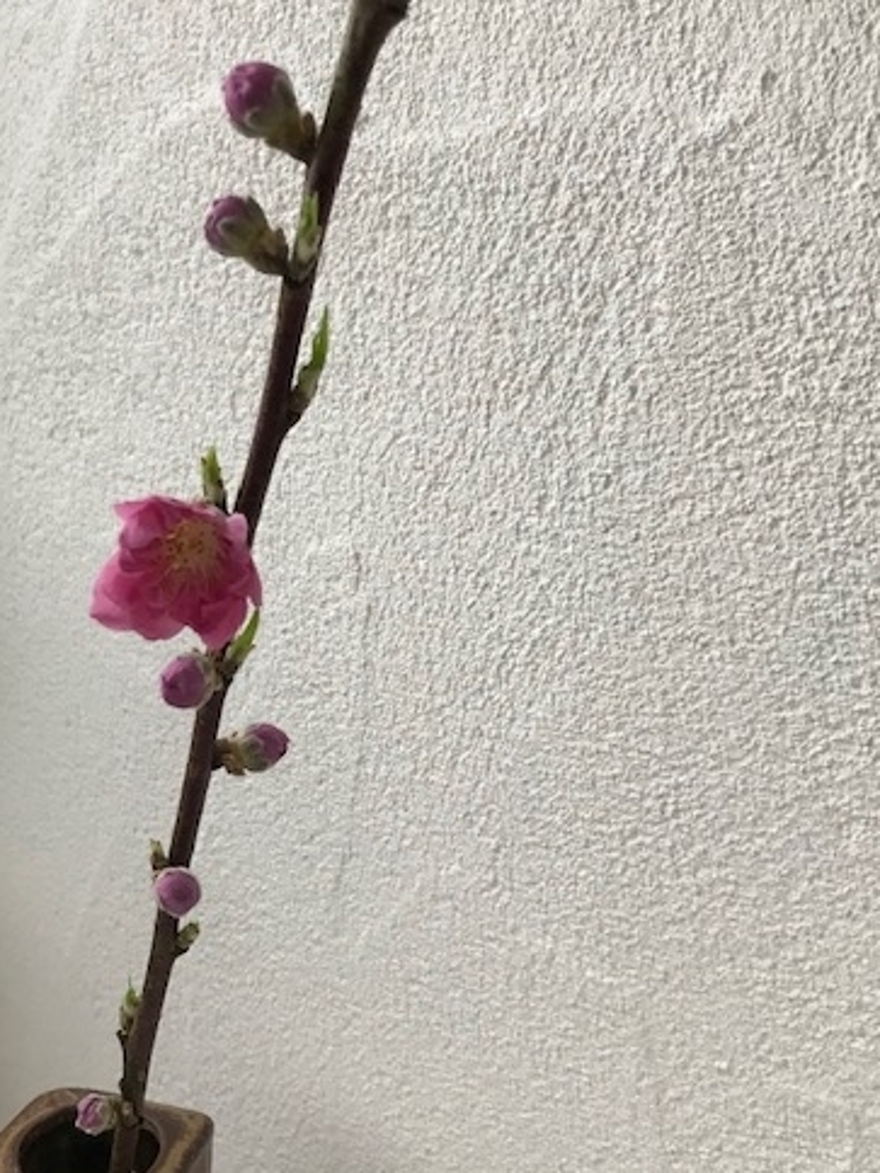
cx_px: 337
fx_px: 1254
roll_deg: -1.3
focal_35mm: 37
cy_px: 543
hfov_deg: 38.5
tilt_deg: -9.0
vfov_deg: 50.1
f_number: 1.8
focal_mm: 3.99
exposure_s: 1/30
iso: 25
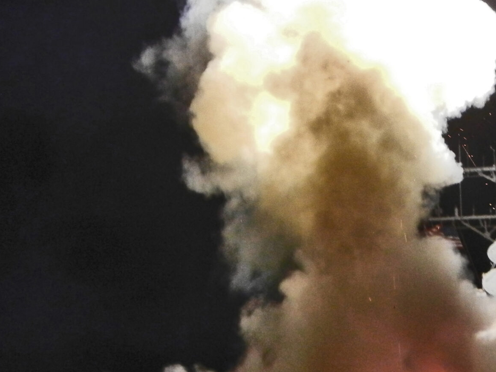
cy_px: 48
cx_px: 362
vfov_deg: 21.8
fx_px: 946
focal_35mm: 66
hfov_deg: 29.0
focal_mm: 5.4
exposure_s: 1/108
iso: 640
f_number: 3.5
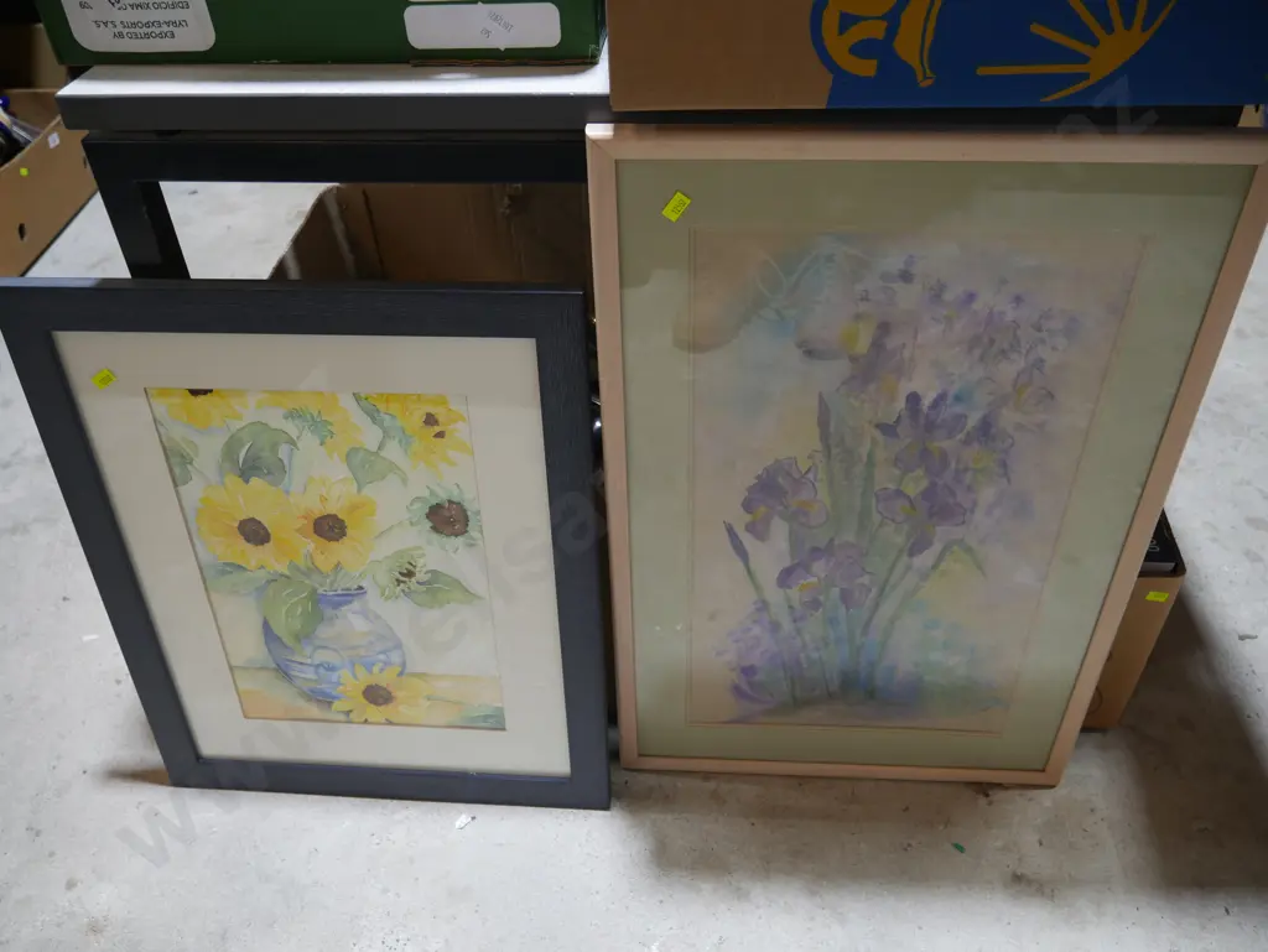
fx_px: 1026
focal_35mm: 28
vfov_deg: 49.8
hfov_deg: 63.4
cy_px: 476
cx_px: 634
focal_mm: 14
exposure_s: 1/60
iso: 320
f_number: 3.5
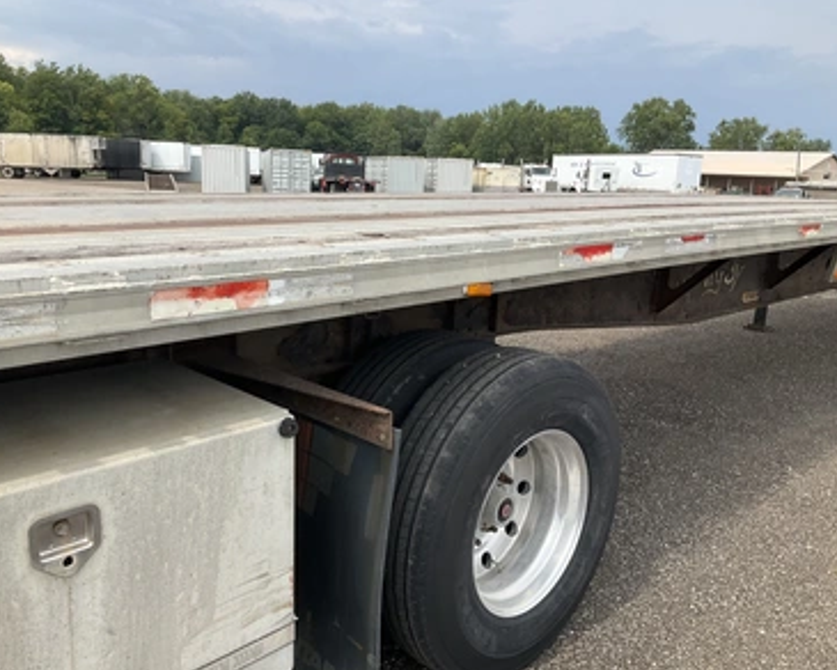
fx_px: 768
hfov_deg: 57.1
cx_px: 390
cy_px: 342
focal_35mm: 31
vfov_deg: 47.1
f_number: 1.8
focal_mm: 3
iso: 25
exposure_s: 1/978
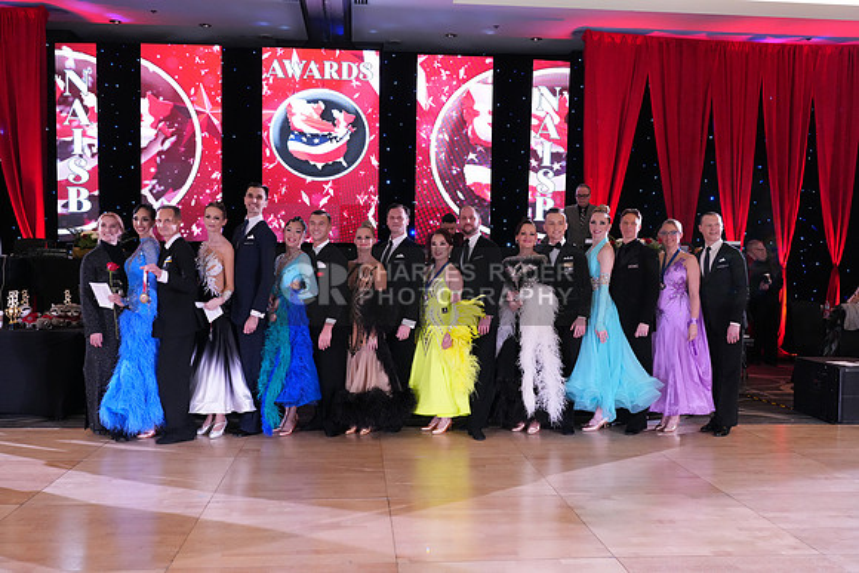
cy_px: 286
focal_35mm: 32
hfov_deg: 58.7
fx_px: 764
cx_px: 430
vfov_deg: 41.1
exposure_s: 1/250
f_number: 4.5
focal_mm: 32
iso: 4000
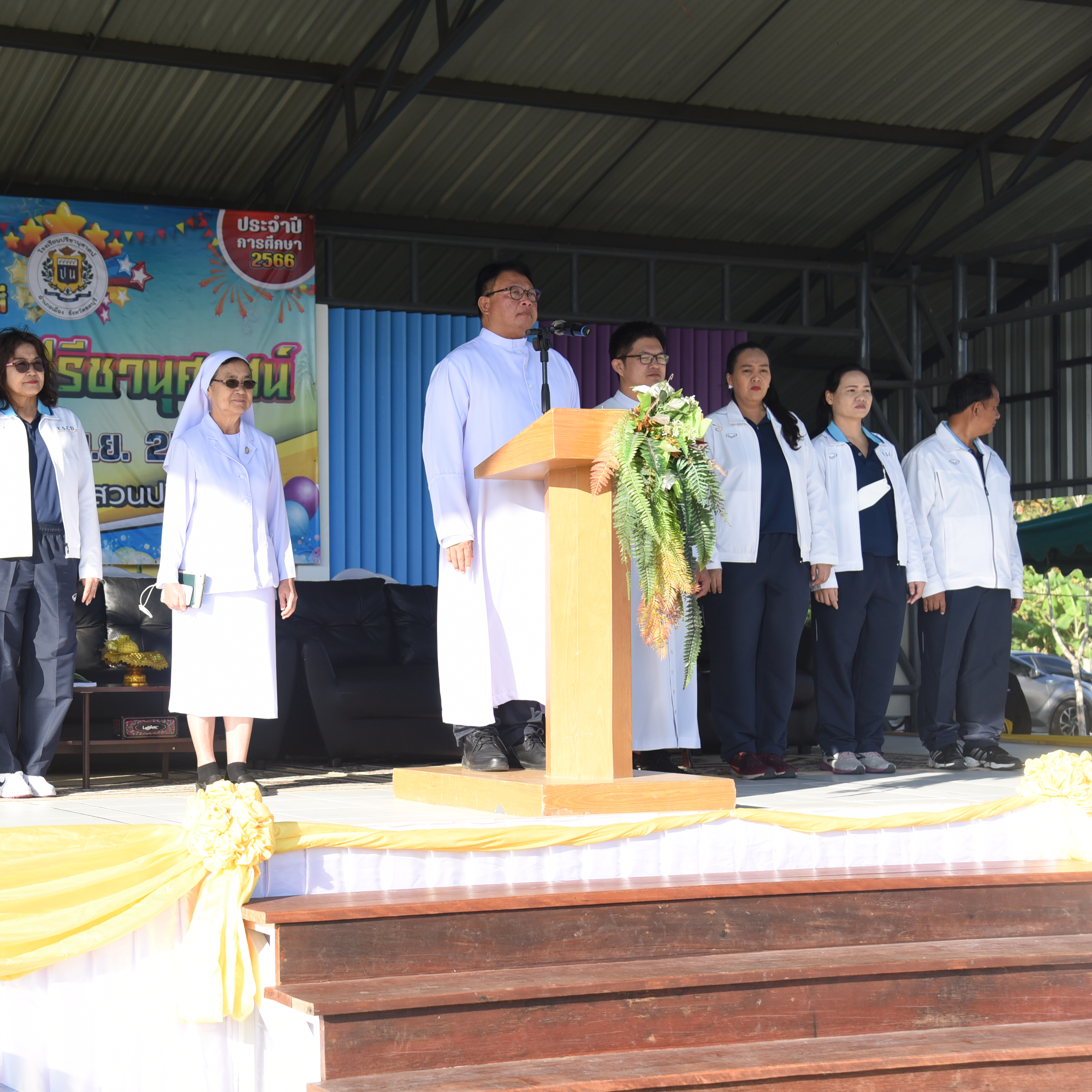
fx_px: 2284
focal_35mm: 64
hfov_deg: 26.5
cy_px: 562
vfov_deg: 26.9
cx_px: 248
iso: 500
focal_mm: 48
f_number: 4.5
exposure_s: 1/1250
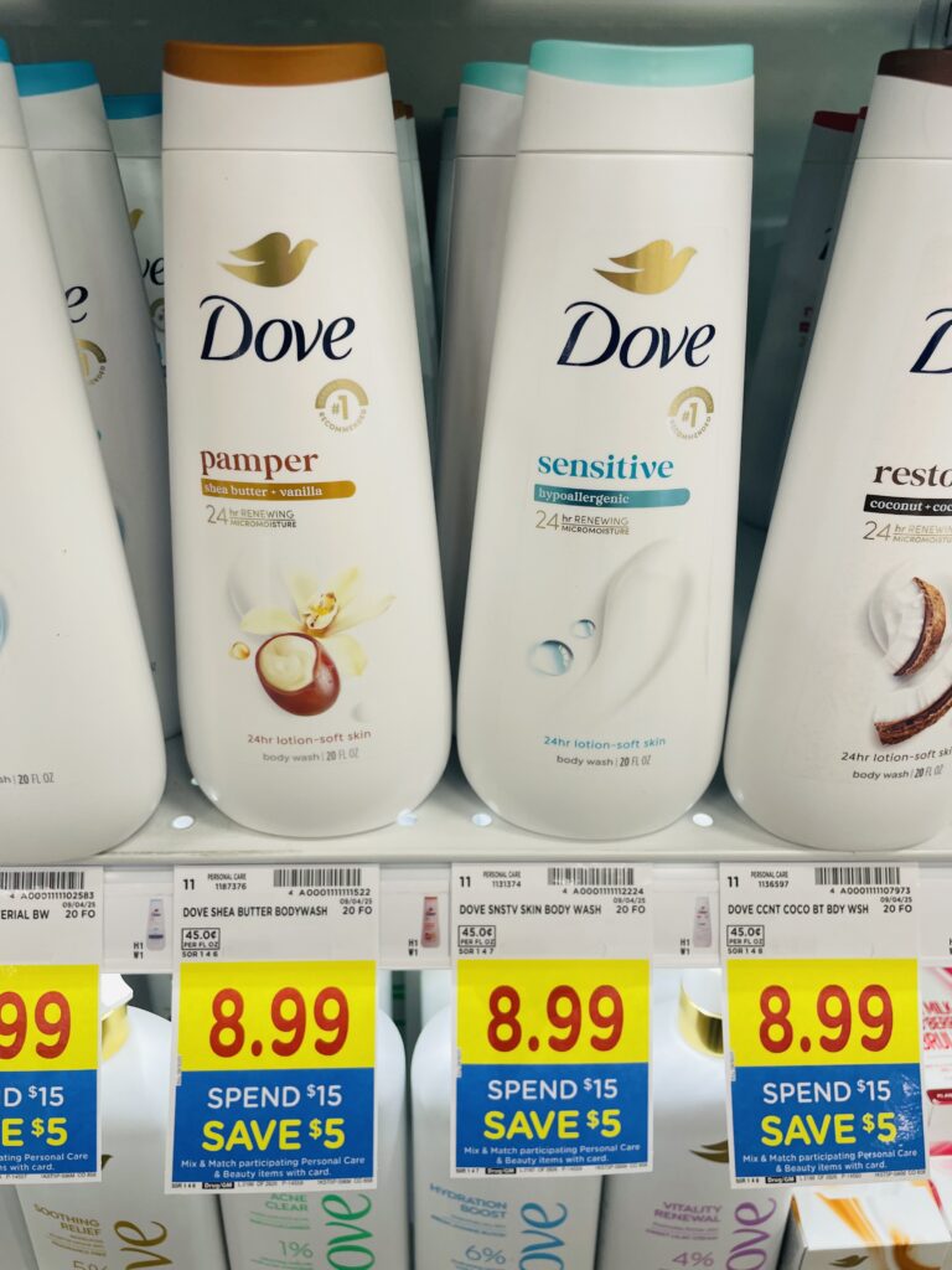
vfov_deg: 67.3
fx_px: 953
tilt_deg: -26.6
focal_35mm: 26
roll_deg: -0.1
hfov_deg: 53.1
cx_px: 476
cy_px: 635
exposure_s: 1/120
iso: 64
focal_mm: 4.2
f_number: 1.6
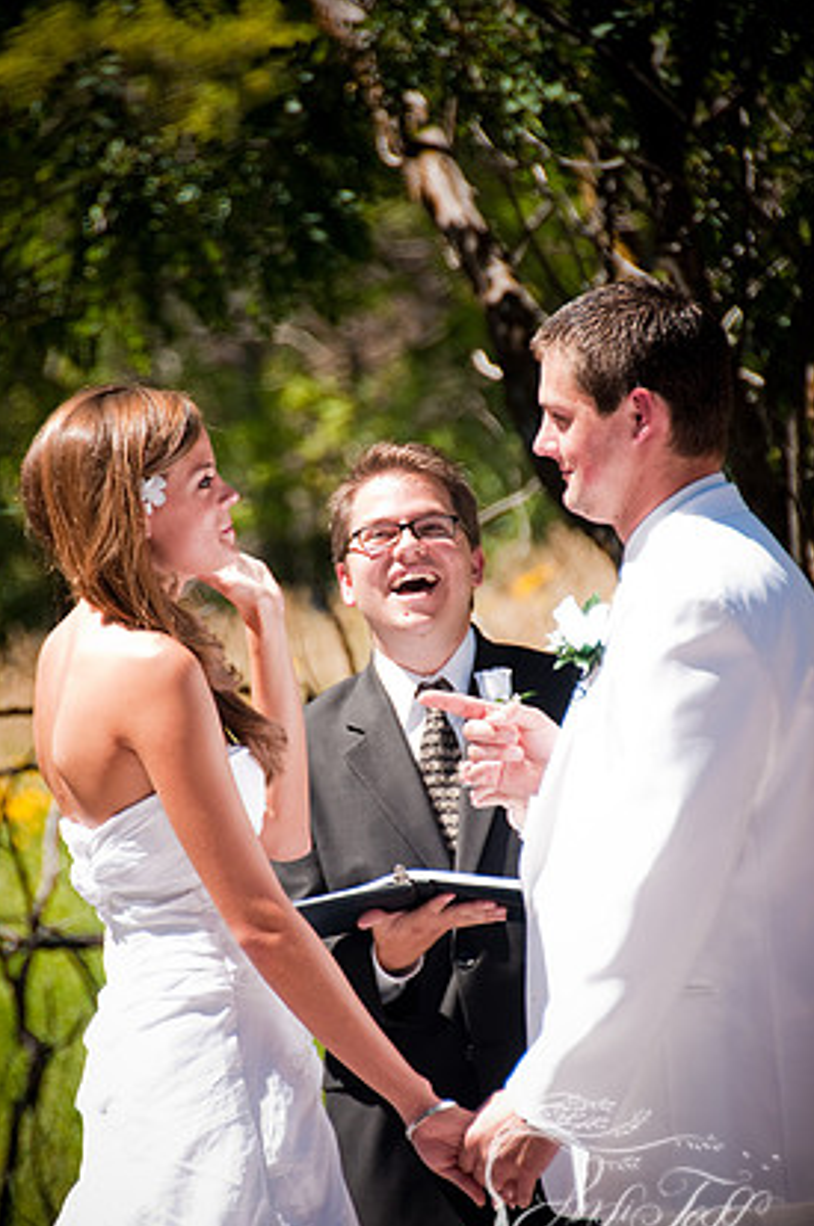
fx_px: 9418
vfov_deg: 7.4
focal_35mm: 277
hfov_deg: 4.9
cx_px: 380
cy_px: 637
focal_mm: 170
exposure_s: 1/250
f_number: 5.6
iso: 500
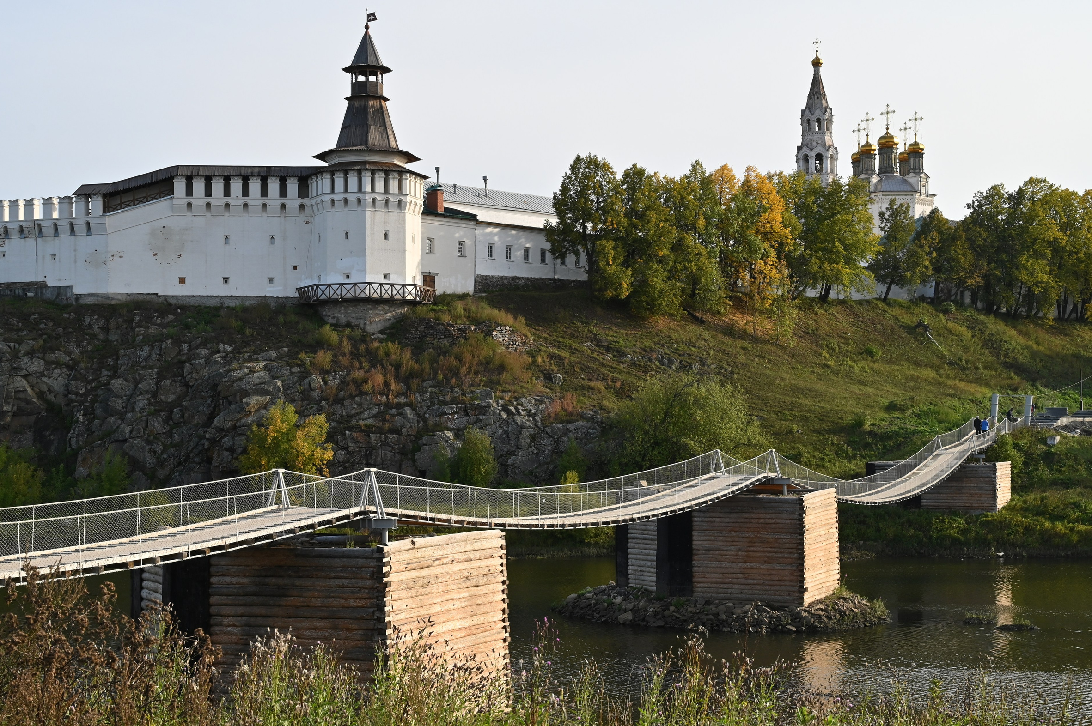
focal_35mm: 52
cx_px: 533
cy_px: 389
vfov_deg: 25.9
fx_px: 1576
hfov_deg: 38.2
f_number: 10
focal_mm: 48
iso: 400
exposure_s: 1/500
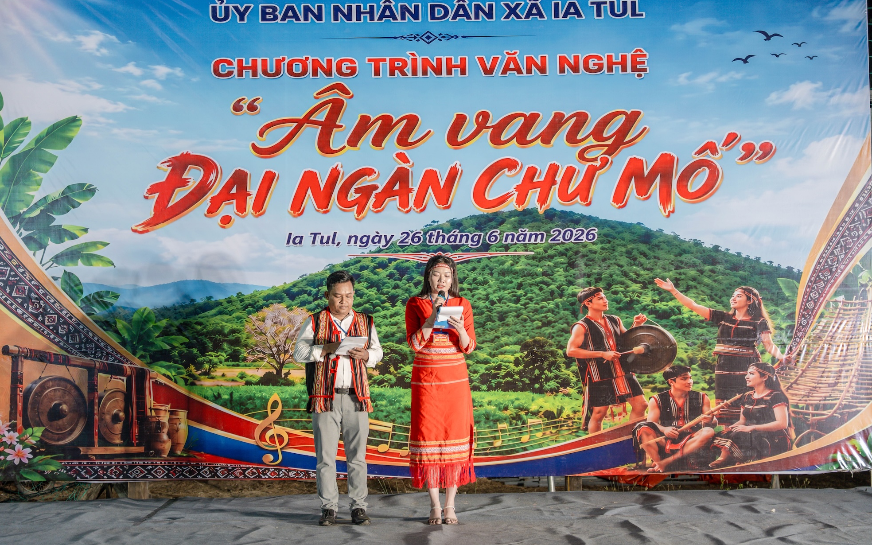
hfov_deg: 34.7
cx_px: 429
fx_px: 1396
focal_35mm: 59
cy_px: 268
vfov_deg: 22.1
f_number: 2.8
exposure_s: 1/100
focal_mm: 56.7
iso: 640
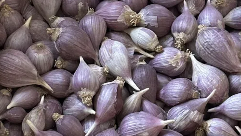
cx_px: 118
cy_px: 49
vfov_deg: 17.9
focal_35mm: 67
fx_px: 428
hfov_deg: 31.4
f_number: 1.78
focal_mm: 6.86
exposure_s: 1/40
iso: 400
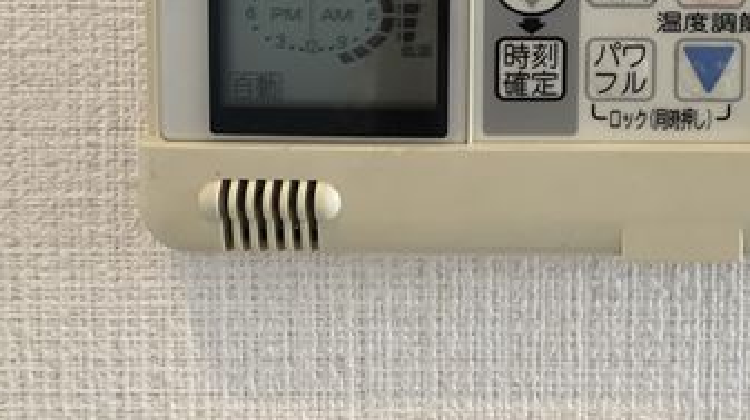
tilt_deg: -3.9
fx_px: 1153
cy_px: -109
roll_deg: -0.1
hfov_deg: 33.9
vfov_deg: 19.3
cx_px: 685
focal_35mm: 58
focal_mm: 3.99
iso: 32
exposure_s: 1/50
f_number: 1.8
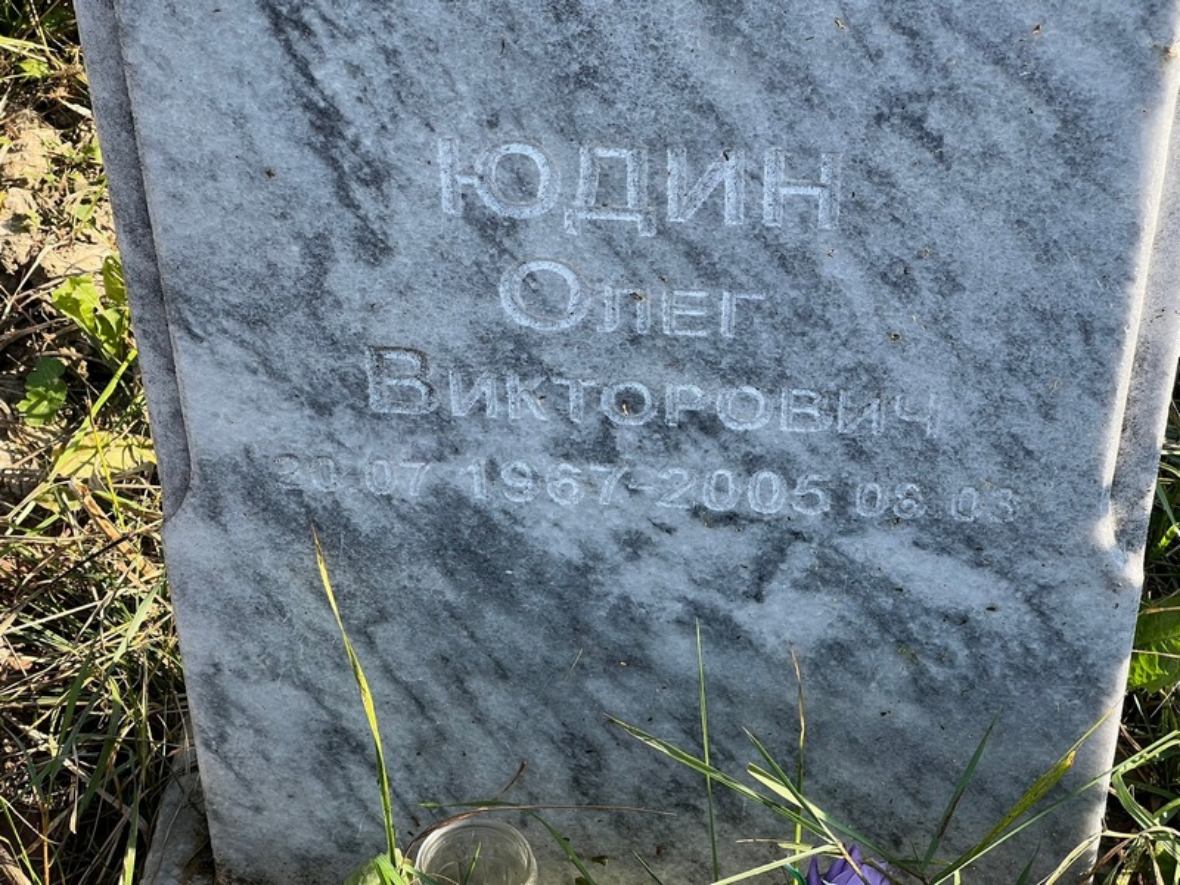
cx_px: 590
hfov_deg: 25.3
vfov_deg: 19.1
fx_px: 2625
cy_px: 442
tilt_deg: -40.3
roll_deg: +2.6
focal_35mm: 77
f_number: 2.8
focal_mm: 9
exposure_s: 1/190
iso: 32
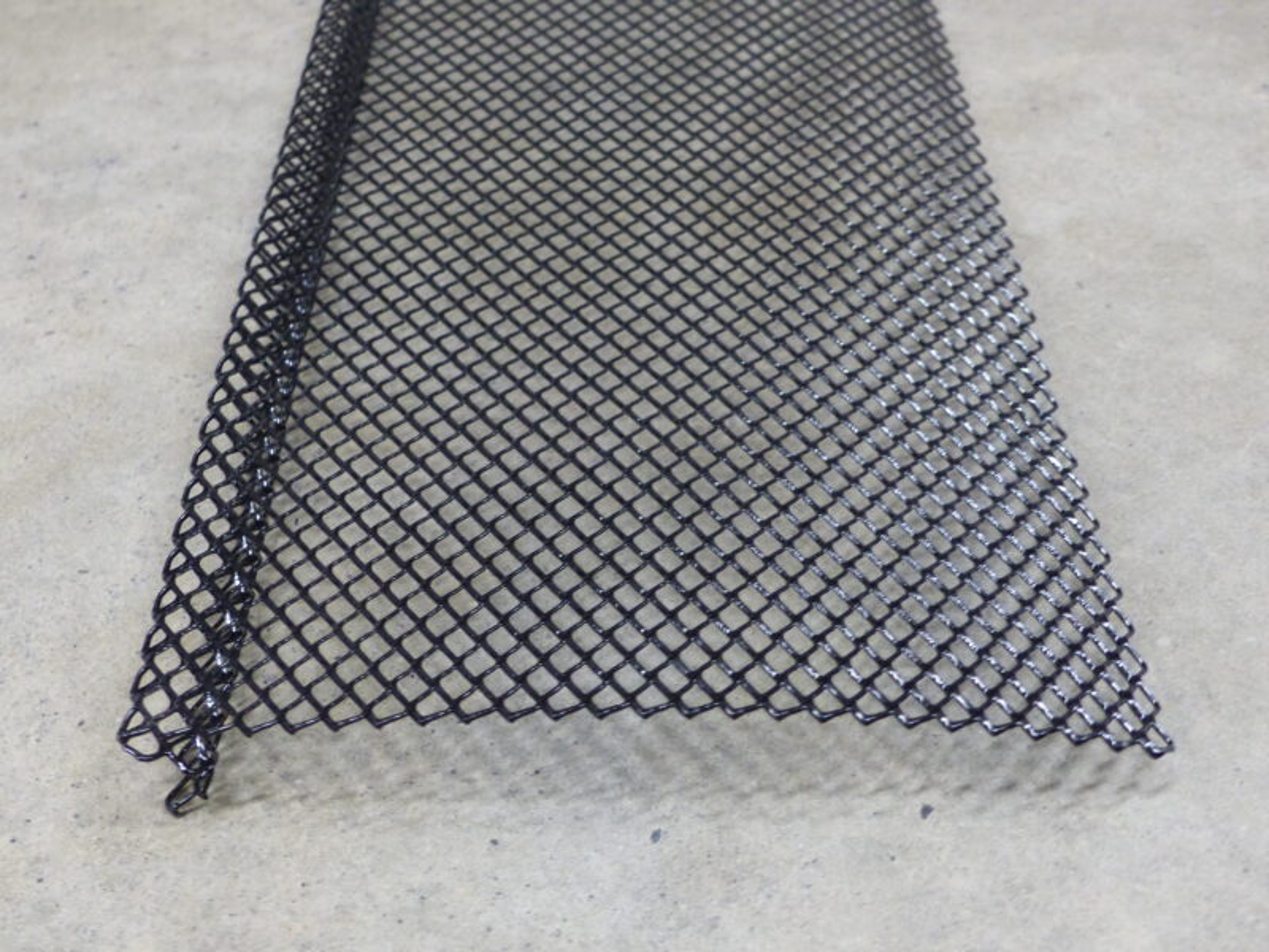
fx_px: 1833
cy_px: 476
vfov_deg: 29.1
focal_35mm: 50
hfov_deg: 38.2
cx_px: 634
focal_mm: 9.1
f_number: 2.8
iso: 400
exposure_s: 1/15
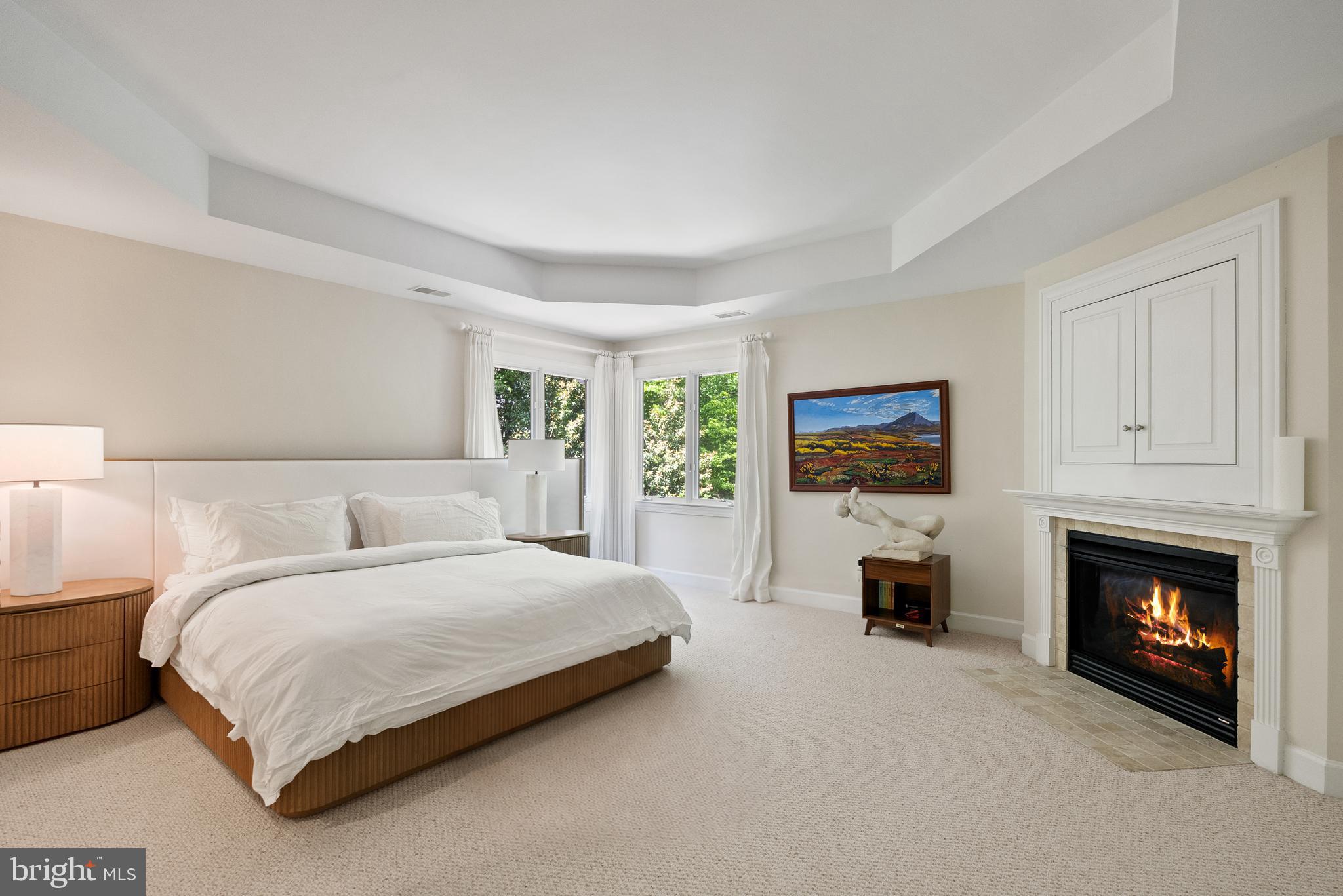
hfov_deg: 96.7
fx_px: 597
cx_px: 672
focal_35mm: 16
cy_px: 448
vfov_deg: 73.8
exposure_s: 1/25
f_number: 4
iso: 800
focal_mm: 16
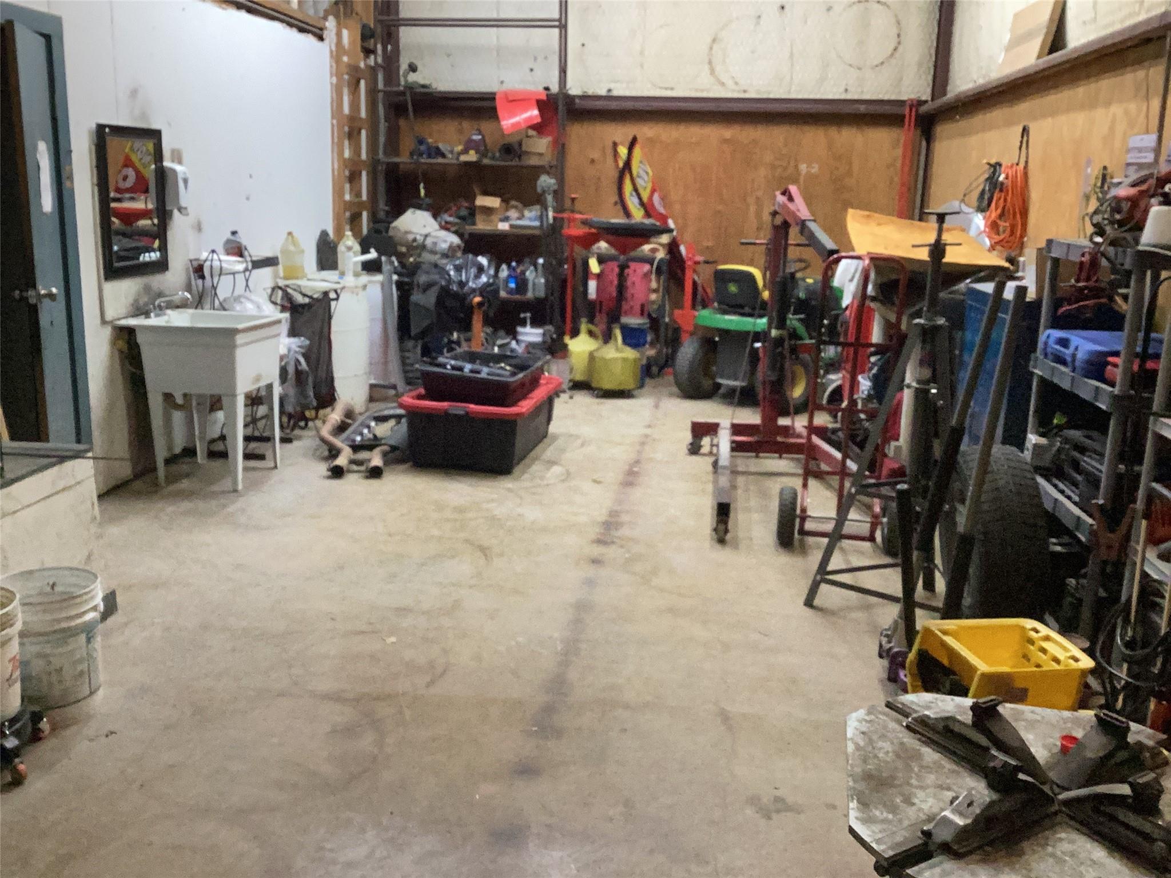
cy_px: 439
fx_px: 1049
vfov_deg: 45.4
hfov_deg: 58.4
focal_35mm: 31
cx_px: 586
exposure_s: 1/60
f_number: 2.4
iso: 320
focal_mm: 3.3
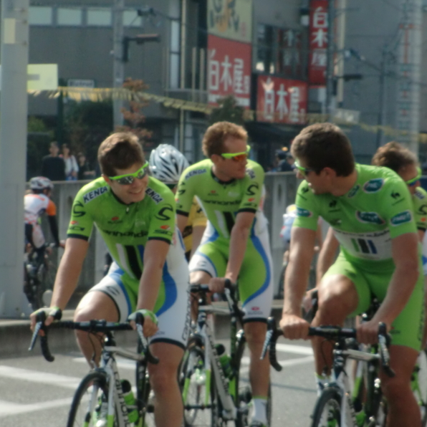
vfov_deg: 7.4
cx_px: 239
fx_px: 3294
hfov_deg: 7.4
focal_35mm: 236
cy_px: 214
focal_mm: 35.7
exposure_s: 1/1000
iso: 200
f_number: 5.2
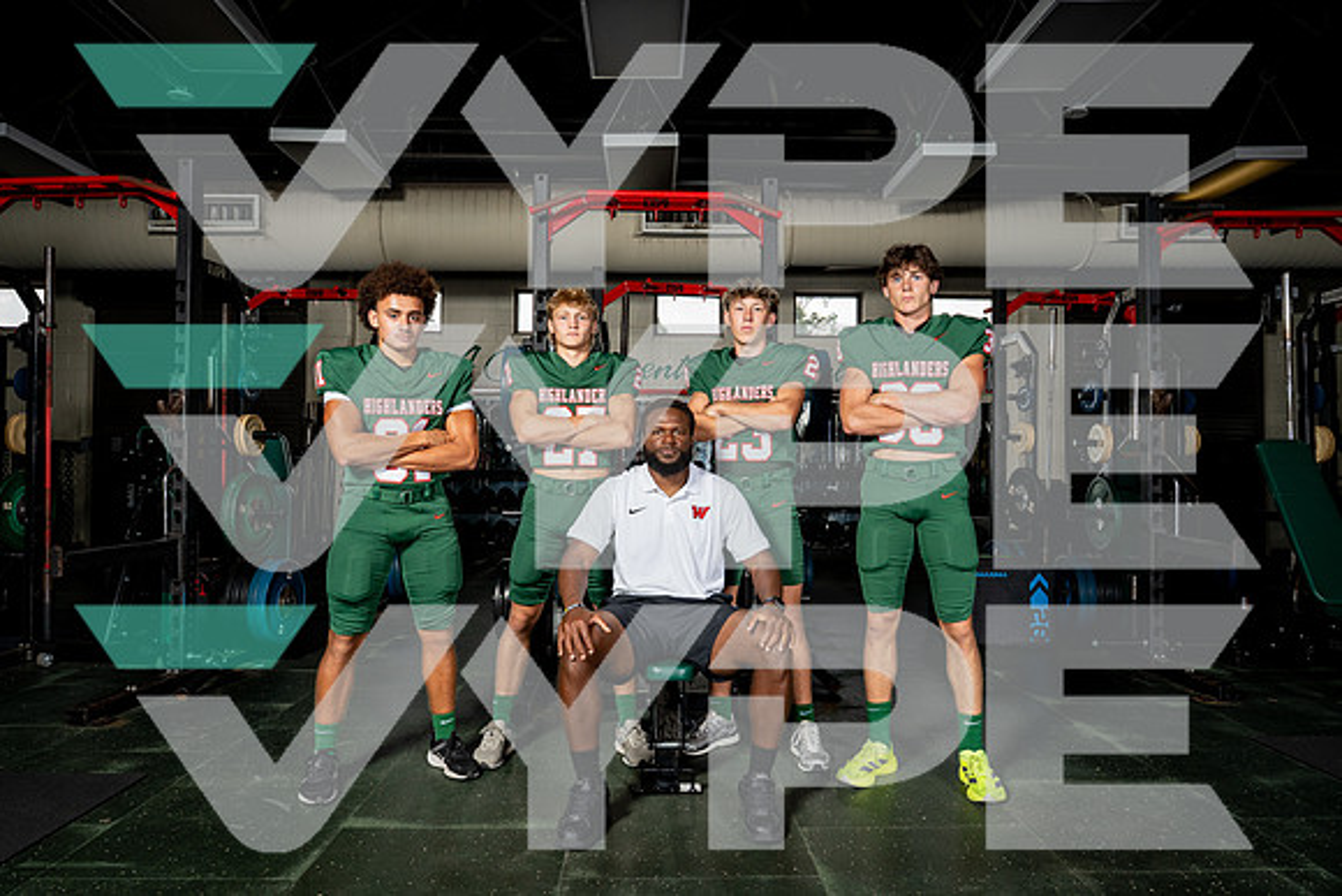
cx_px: 671
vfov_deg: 53.2
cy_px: 448
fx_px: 895
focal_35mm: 24
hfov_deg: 73.7
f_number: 8
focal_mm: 24
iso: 640
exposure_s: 1/250
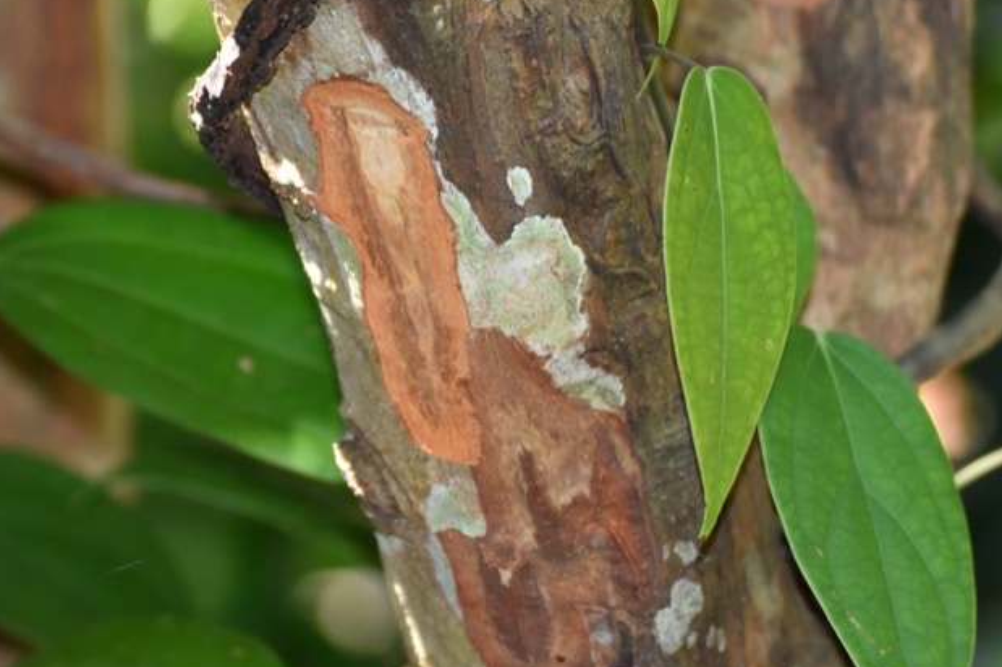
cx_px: 489
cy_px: 318
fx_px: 7038
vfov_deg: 5.4
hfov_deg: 8.1
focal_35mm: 253
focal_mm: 116
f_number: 4.5
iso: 800
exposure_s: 1/80
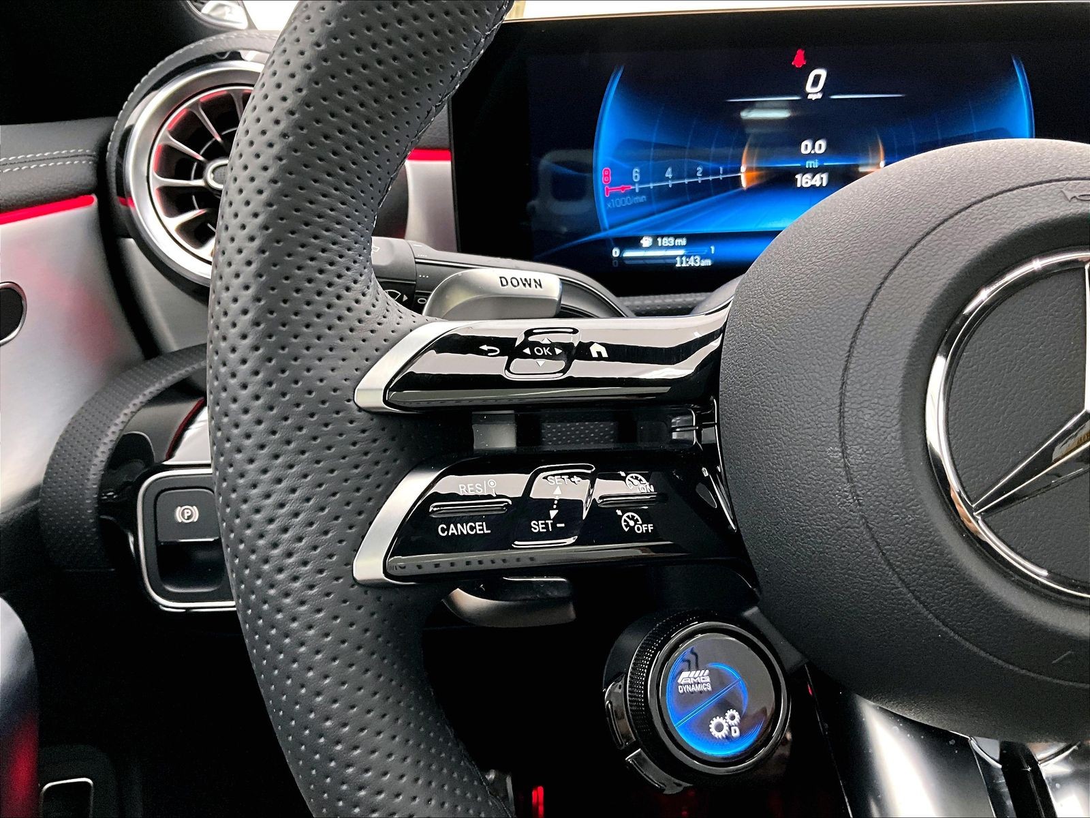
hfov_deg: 61.7
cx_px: 545
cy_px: 409
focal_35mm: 29
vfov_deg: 48.2
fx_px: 913
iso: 400
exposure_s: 1/30
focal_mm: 3
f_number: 1.8
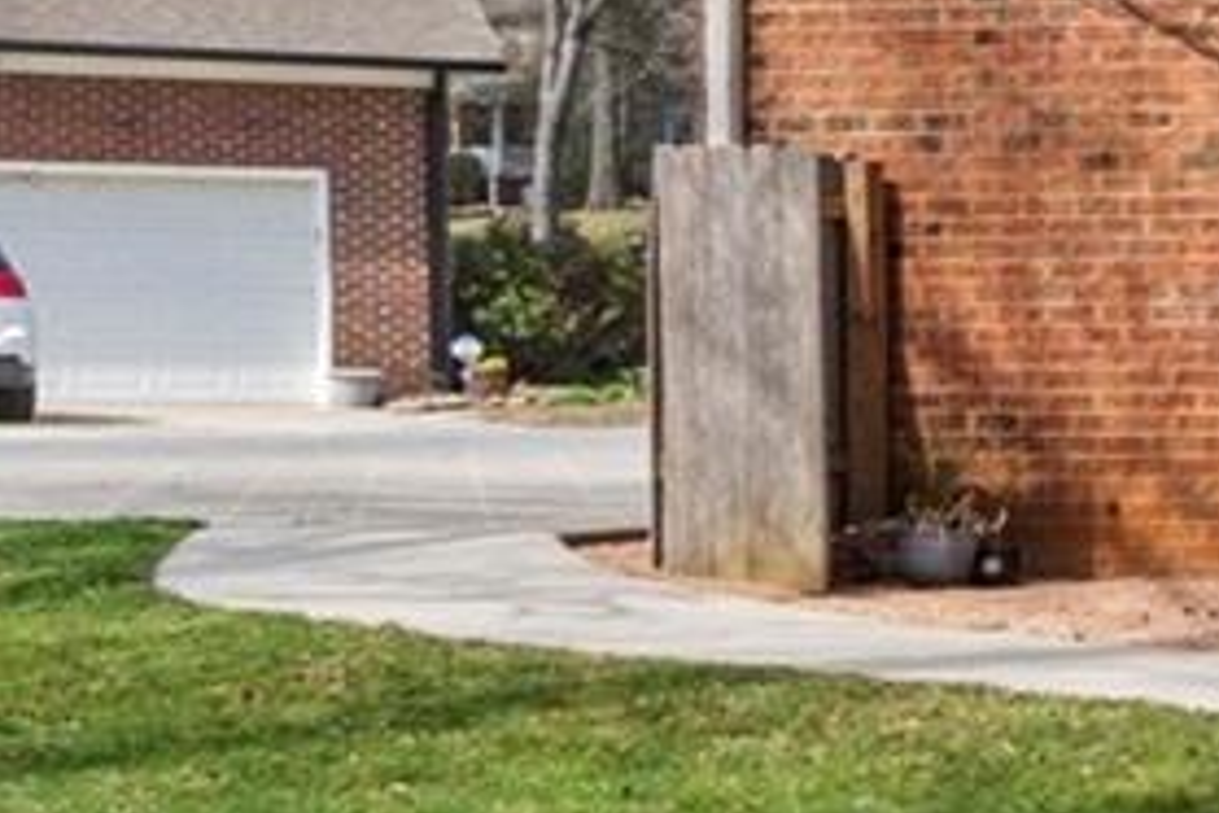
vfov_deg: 9.8
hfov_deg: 10.9
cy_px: -181
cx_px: 3456
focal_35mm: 138
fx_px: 4656
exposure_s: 1/125
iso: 250
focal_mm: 12.5
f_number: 9
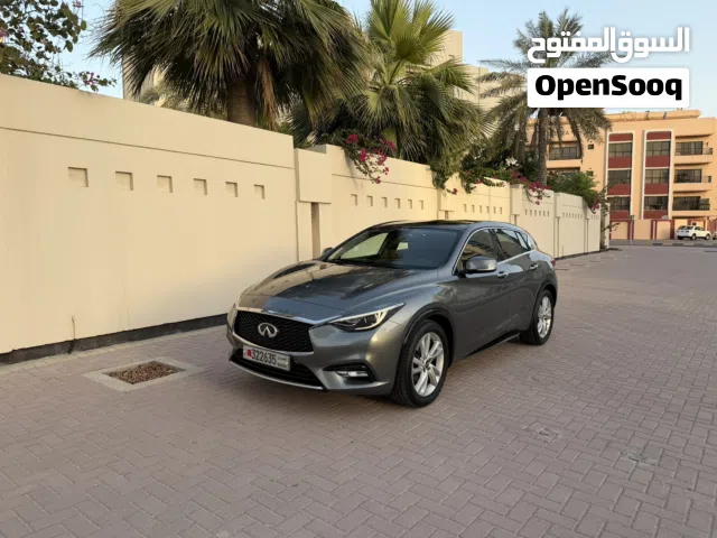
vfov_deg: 56.8
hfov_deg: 71.6
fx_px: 497
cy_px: 269
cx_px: 358
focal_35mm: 24
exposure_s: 1/702
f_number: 1.78
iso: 80
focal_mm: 6.76
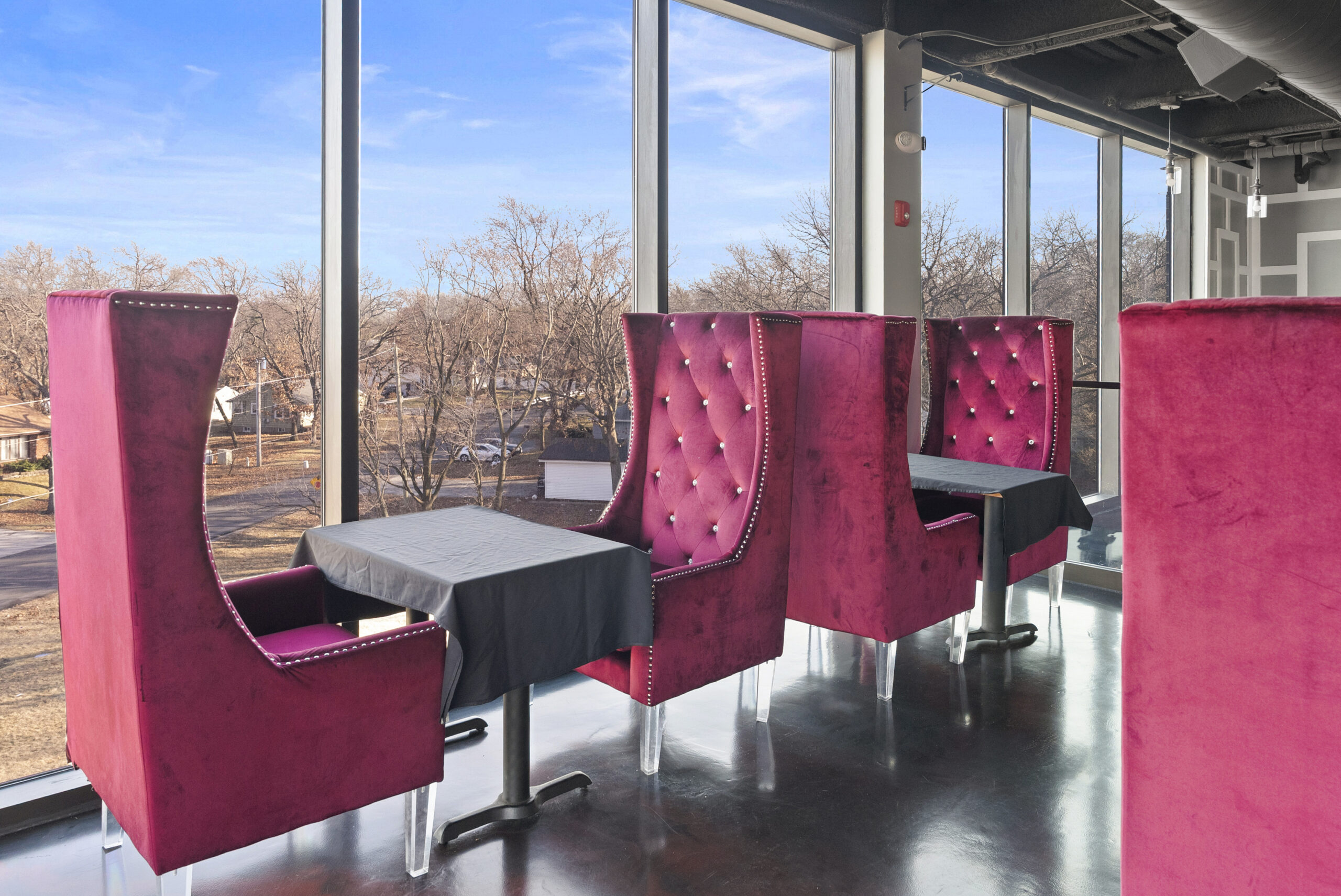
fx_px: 894
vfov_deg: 53.2
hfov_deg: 73.7
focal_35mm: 24
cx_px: 670
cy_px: 448
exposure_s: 1/30
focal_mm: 24
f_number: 7.1
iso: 1250
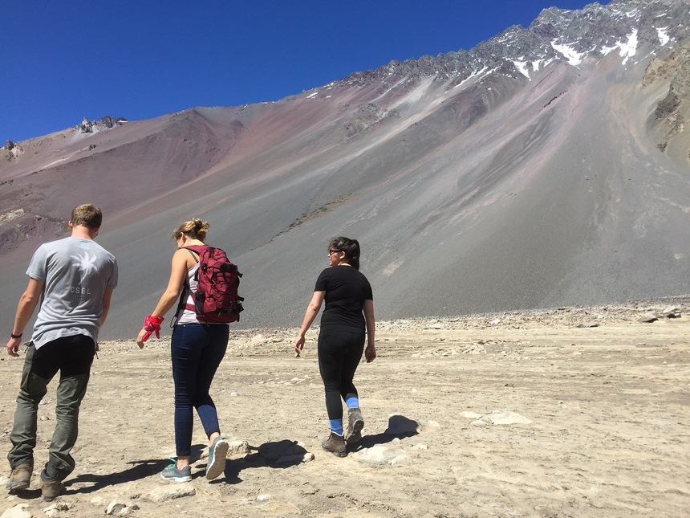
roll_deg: -0.4
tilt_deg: +8.7
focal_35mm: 29
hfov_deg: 61.7
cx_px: 345
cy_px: 259
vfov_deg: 48.2
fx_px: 578
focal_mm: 4.15
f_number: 2.2
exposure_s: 1/2083
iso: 32
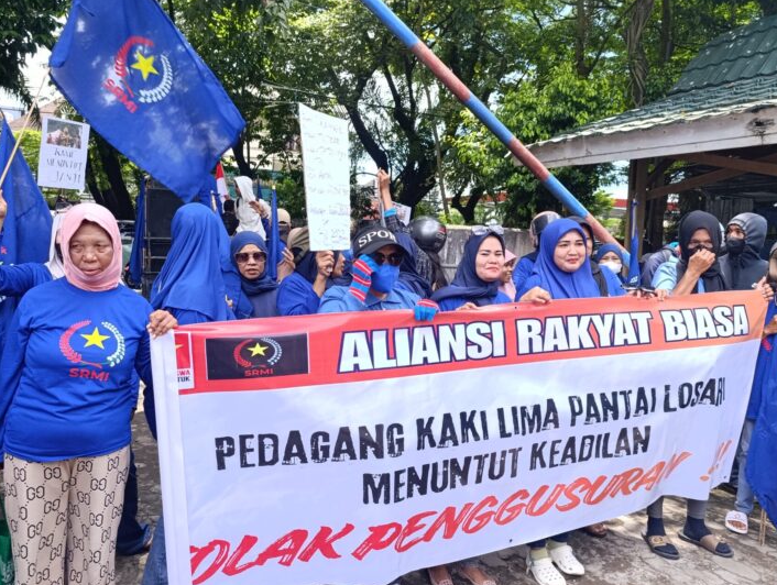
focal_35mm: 28
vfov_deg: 49.9
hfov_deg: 63.3
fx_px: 630
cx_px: 380
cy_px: 294
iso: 64
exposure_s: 1/120
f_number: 1.6
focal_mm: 6.14
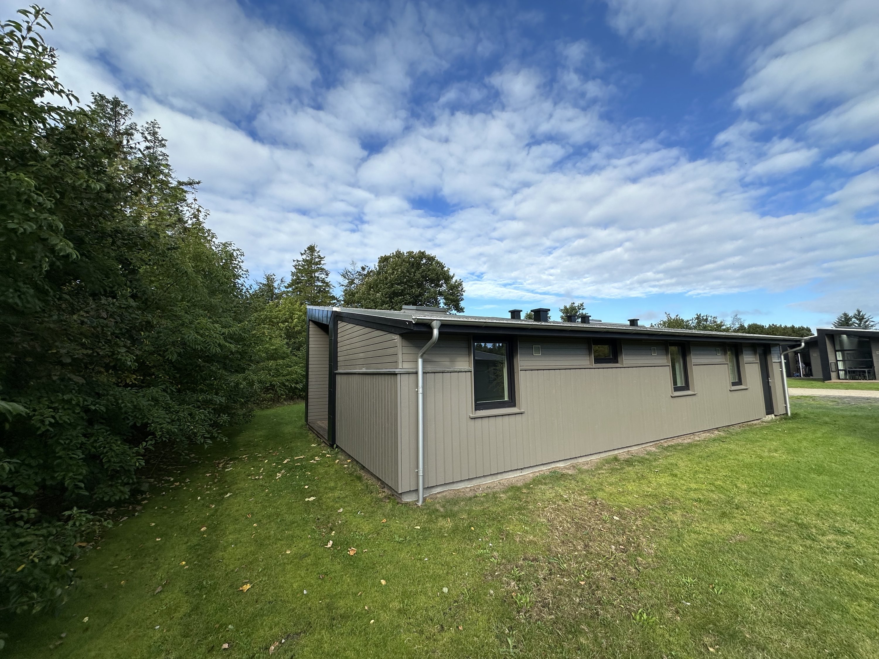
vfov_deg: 85.7
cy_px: 330
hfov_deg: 102.1
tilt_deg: +7.3
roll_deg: +1.4
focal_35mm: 14
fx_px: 356
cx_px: 440
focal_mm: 2.22
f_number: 2.2
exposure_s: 1/1335
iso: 50
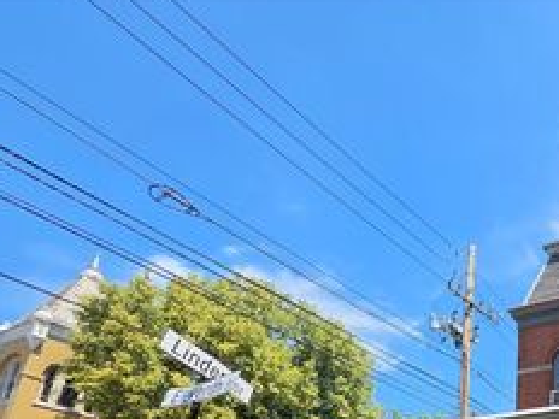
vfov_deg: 41.8
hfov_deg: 50.8
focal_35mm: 28
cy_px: 437
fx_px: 452
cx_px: 561
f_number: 1.9
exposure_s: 1/1493
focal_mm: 2.2
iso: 32
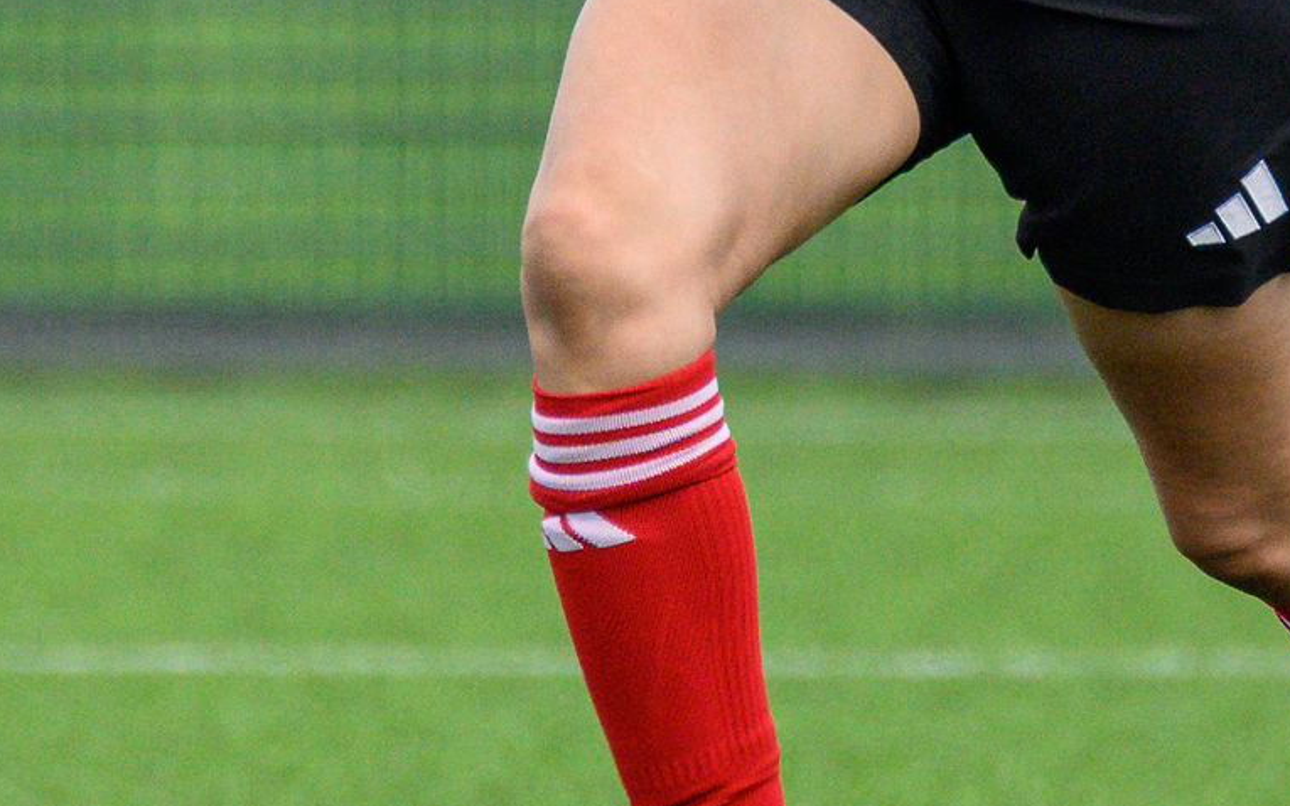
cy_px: -794
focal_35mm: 2540
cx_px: 691
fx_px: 89291
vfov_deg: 0.5
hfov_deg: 0.8
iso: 900
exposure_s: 1/1600
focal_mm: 360
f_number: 5.6
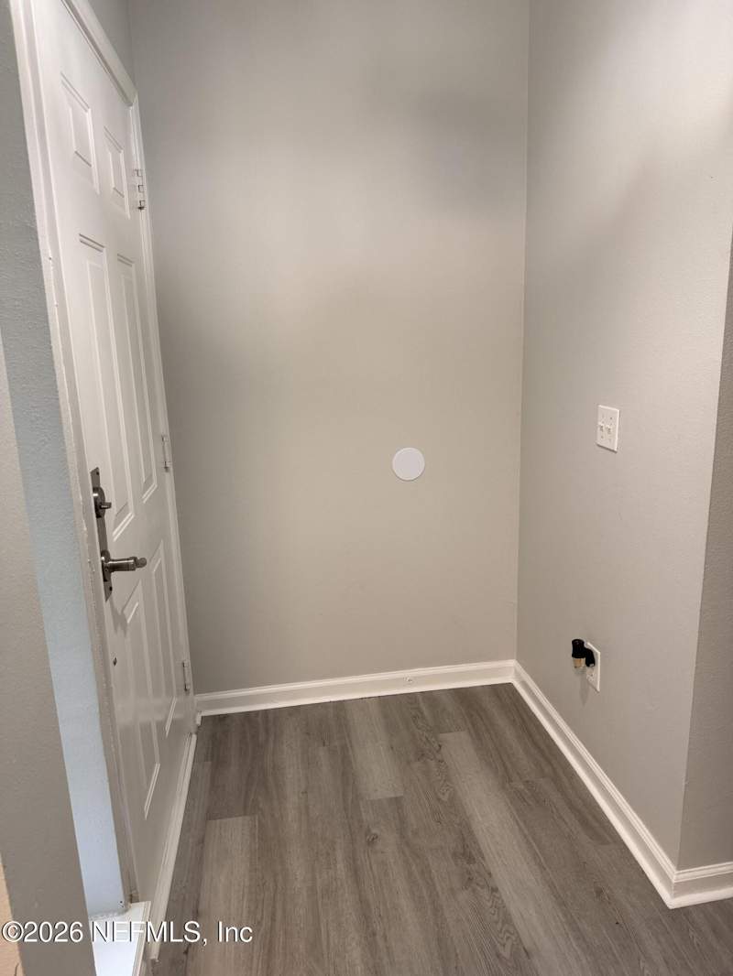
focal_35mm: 24
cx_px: 366
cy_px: 488
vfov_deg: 71.6
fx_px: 677
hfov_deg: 56.8
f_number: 1.78
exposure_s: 1/60
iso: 160
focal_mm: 6.76
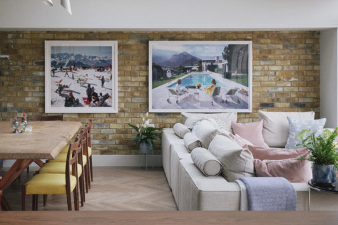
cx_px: 133
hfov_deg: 40.2
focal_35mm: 49
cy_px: 74
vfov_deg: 27.3
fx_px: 460
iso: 200
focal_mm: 22.7
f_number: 11
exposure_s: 1.3
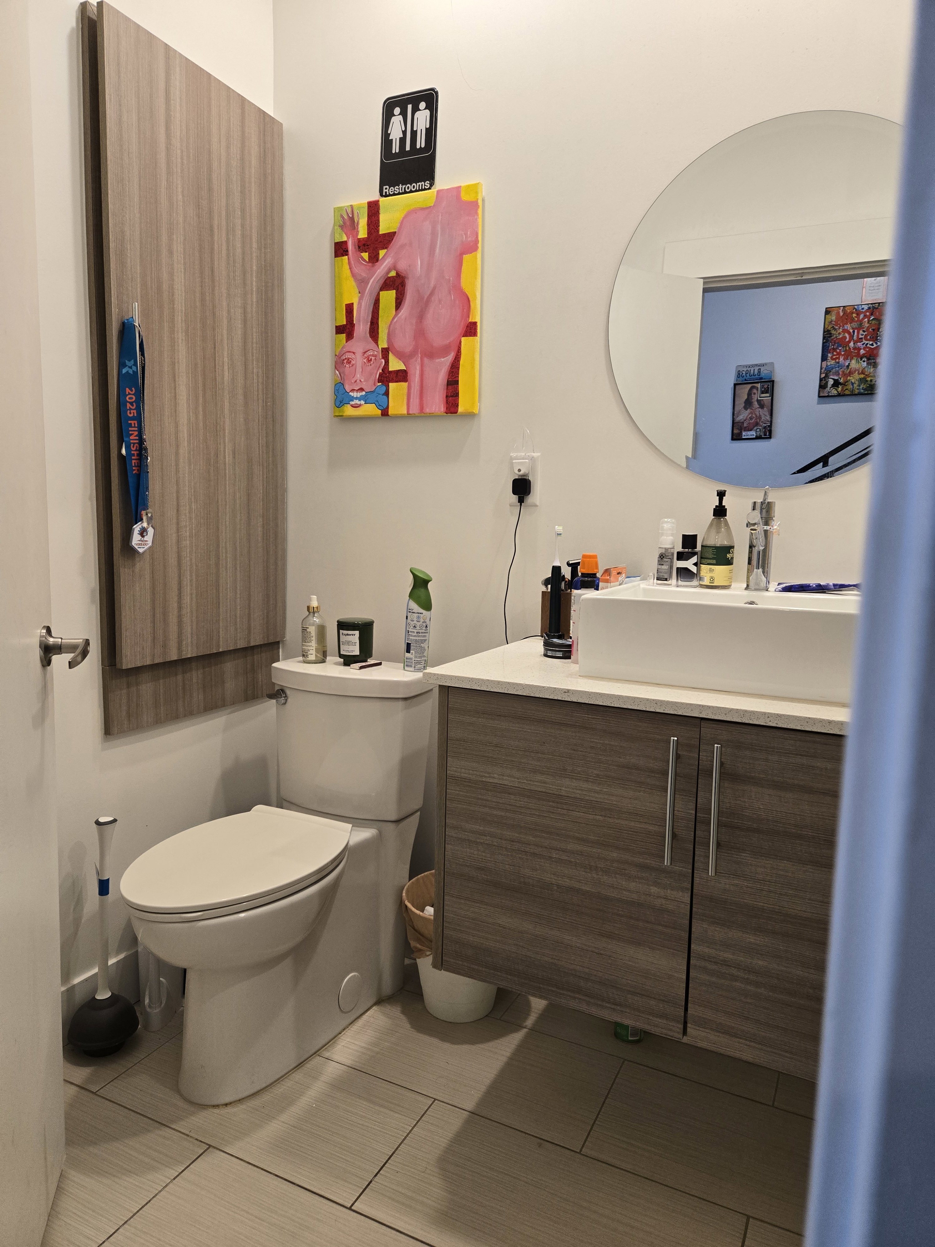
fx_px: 828
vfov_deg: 73.9
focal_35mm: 23
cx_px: 468
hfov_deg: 58.9
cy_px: 624
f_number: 1.8
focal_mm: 5.4
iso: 200
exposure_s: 1/120
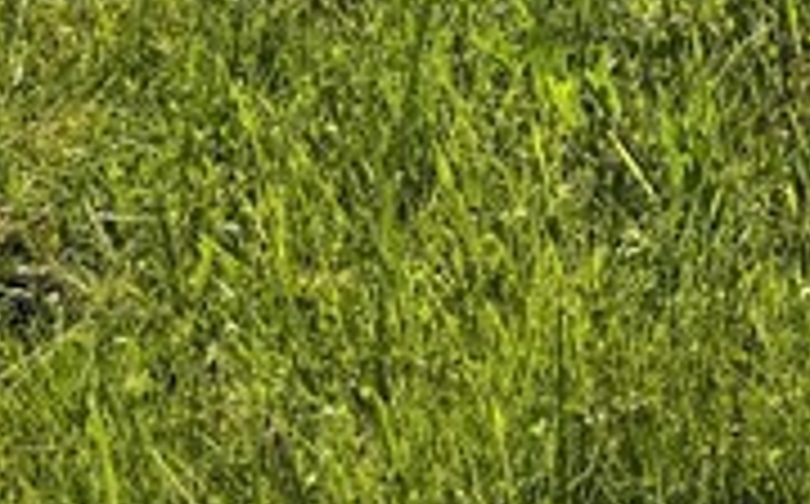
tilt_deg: -10.0
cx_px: 1490
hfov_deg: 13.0
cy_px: -738
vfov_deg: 8.2
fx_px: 3197
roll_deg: +1.7
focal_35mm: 145
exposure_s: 1/5714
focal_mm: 6.76
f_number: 1.78
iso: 80
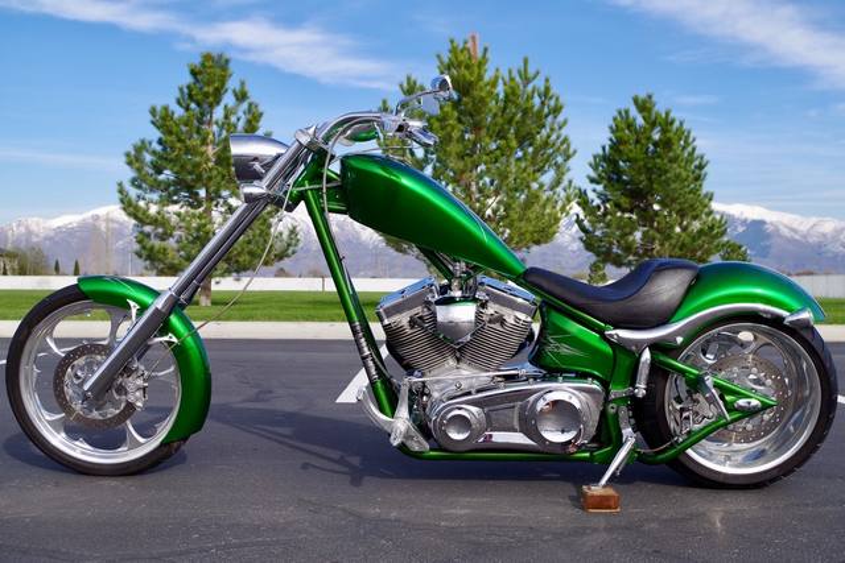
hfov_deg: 46.4
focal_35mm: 42
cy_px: 282
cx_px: 422
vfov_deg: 31.9
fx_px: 986
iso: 100
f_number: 6.3
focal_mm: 28.13
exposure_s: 1/250
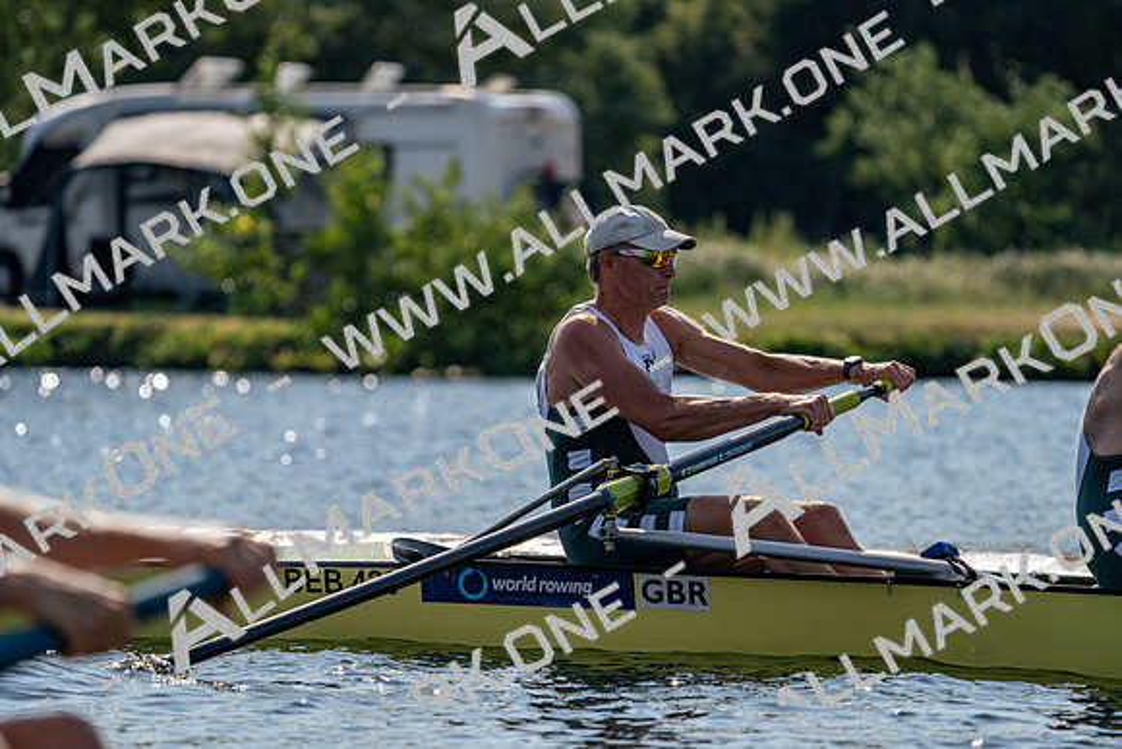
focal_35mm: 291
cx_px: 561
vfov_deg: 4.7
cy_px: 374
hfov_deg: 7.1
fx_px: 9071
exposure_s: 1/1600
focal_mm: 291
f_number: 5.6
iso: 125
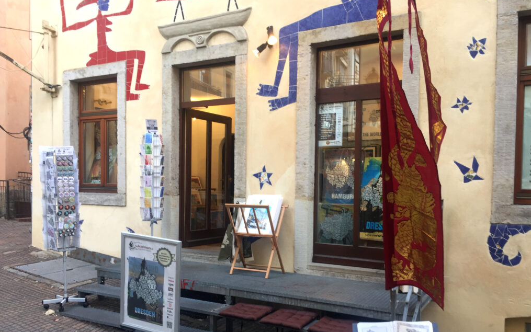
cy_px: 195
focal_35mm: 31
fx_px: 449
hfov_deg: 61.2
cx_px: 267
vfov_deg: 40.5
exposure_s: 1/50
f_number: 2.2
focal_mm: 4.15
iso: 32
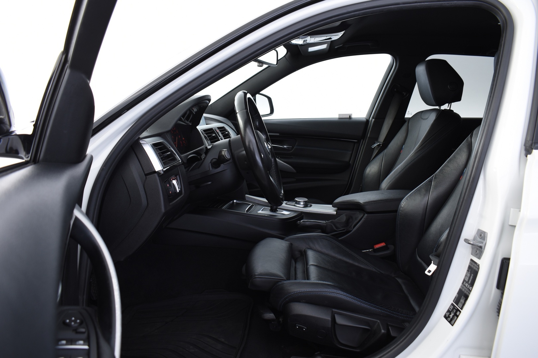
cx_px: 269
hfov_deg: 67.4
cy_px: 179
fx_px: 403
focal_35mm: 27
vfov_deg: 47.9
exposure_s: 1.5
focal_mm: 18
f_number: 5.6
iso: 100
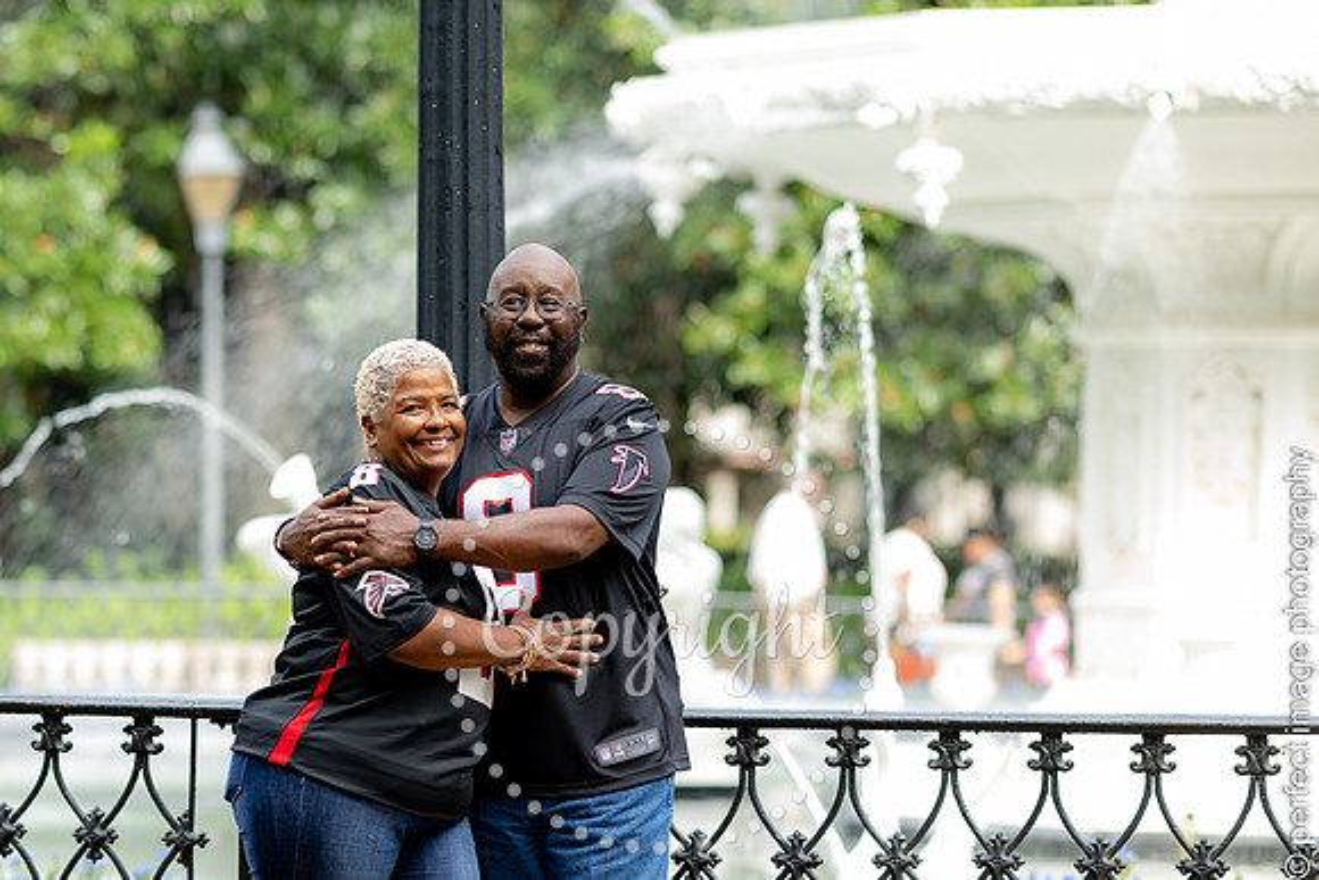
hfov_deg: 13.3
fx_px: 5652
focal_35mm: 154
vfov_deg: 8.9
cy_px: 632
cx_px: 396
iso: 64
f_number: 2.2
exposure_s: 1/160
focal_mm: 105
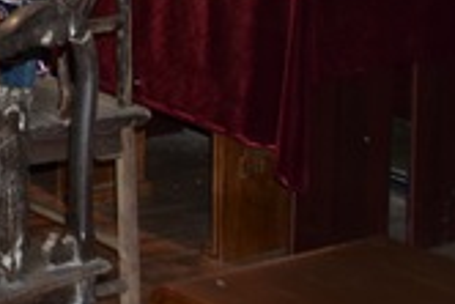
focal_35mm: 130
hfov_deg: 13.8
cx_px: -400
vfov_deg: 9.8
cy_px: -301
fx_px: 1644
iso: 160
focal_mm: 20
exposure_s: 1/60
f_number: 3.5
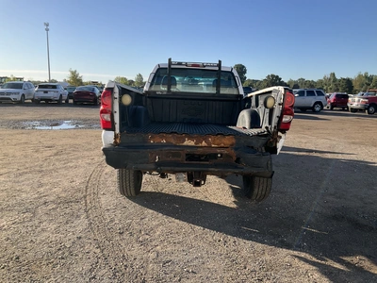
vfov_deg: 48.2
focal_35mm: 29
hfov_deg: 61.7
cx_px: 188
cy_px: 142
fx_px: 316
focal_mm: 3
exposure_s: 1/1195
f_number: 1.8
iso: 25
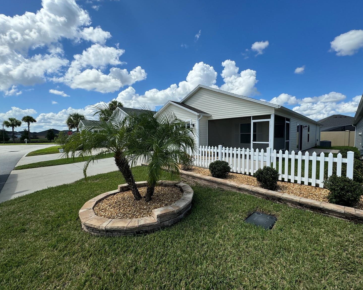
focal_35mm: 15
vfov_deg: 84.0
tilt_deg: -5.1
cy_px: 145
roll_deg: -0.2
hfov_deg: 96.6
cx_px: 194
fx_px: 161
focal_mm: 2.22
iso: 50
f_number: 2.2
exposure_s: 1/1880
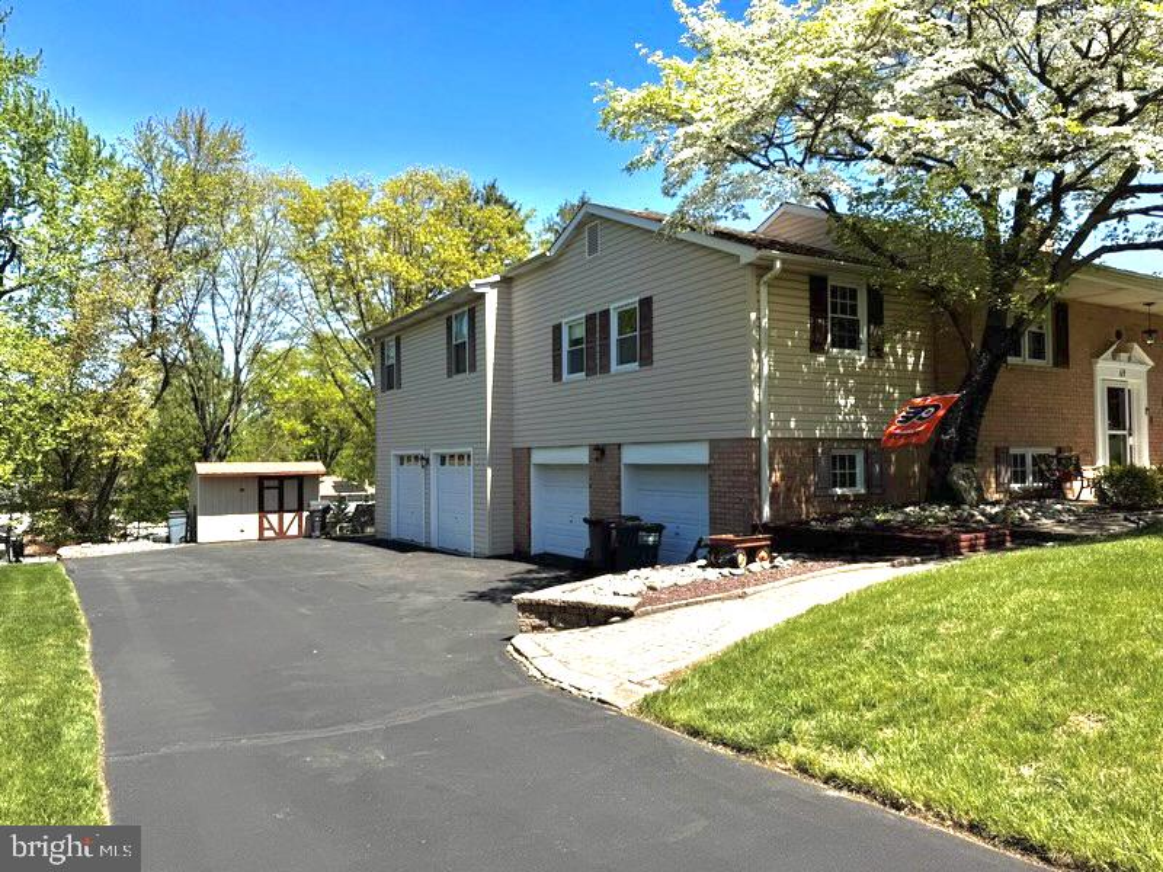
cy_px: 436
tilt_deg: +1.9
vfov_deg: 56.8
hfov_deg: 71.6
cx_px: 582
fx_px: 806
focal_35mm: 24
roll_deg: +0.3
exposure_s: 1/10417
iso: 80
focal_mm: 6.76
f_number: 1.78
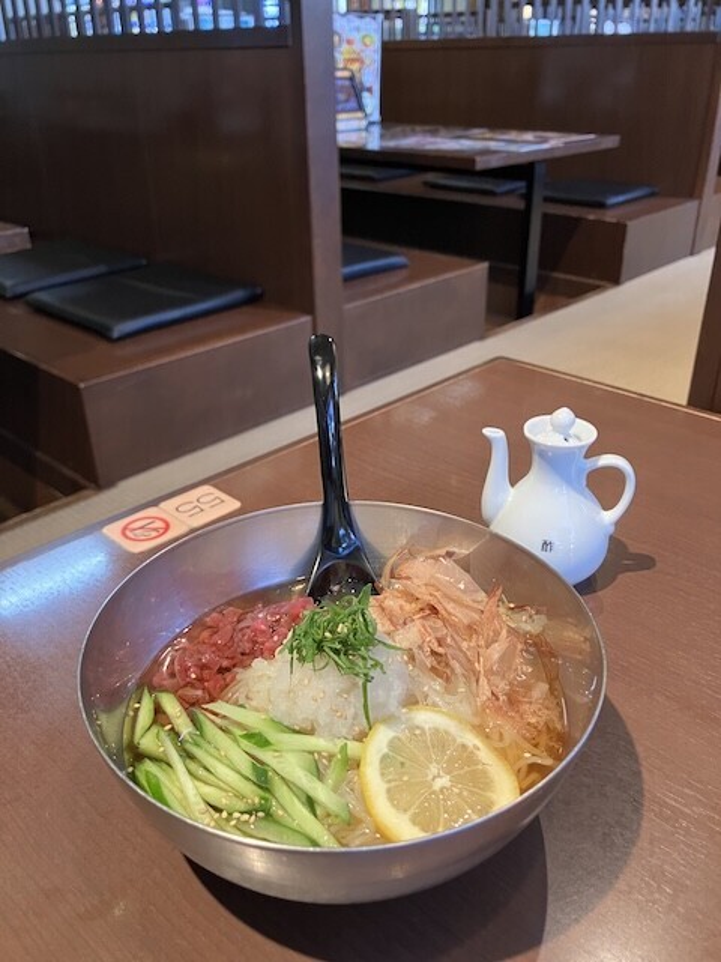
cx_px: 360
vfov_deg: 63.4
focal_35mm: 28
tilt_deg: -27.3
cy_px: 481
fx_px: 778
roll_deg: +0.1
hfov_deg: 49.7
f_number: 1.8
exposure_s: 1/60
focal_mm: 3.99
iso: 200
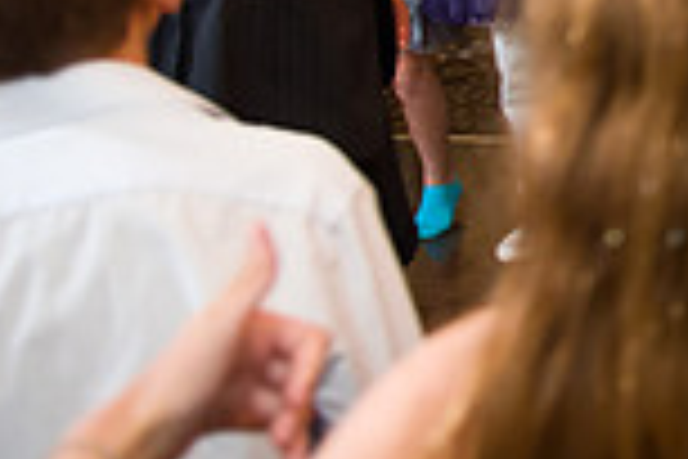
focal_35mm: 91
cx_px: 1282
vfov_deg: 14.1
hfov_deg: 17.5
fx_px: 1739
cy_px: -234
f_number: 3.2
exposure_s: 1/125
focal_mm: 24
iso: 1600
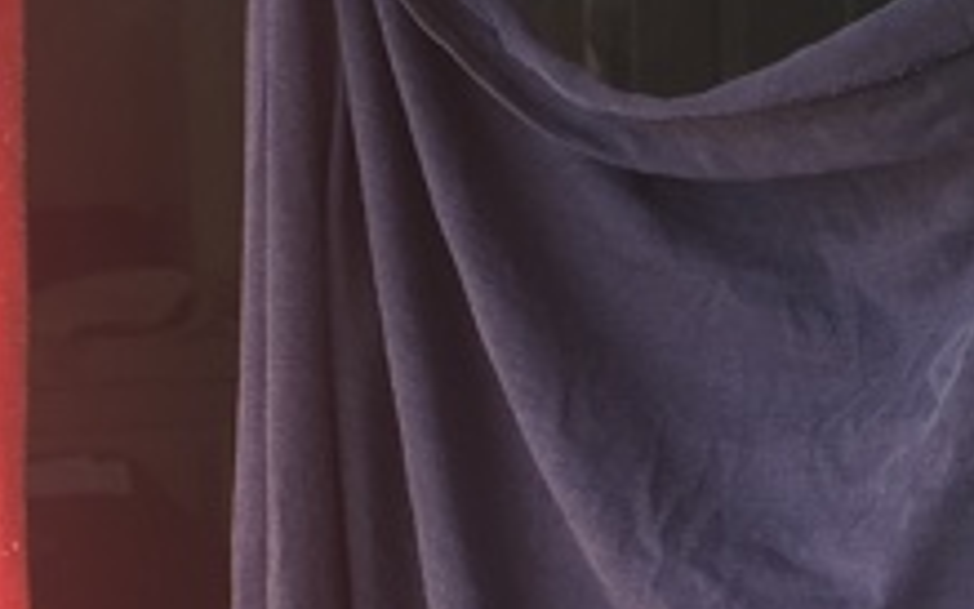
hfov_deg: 14.2
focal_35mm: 144
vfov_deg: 9.0
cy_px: 702
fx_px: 3823
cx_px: 1027
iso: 25
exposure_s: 1/220
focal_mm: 4.15
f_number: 2.2
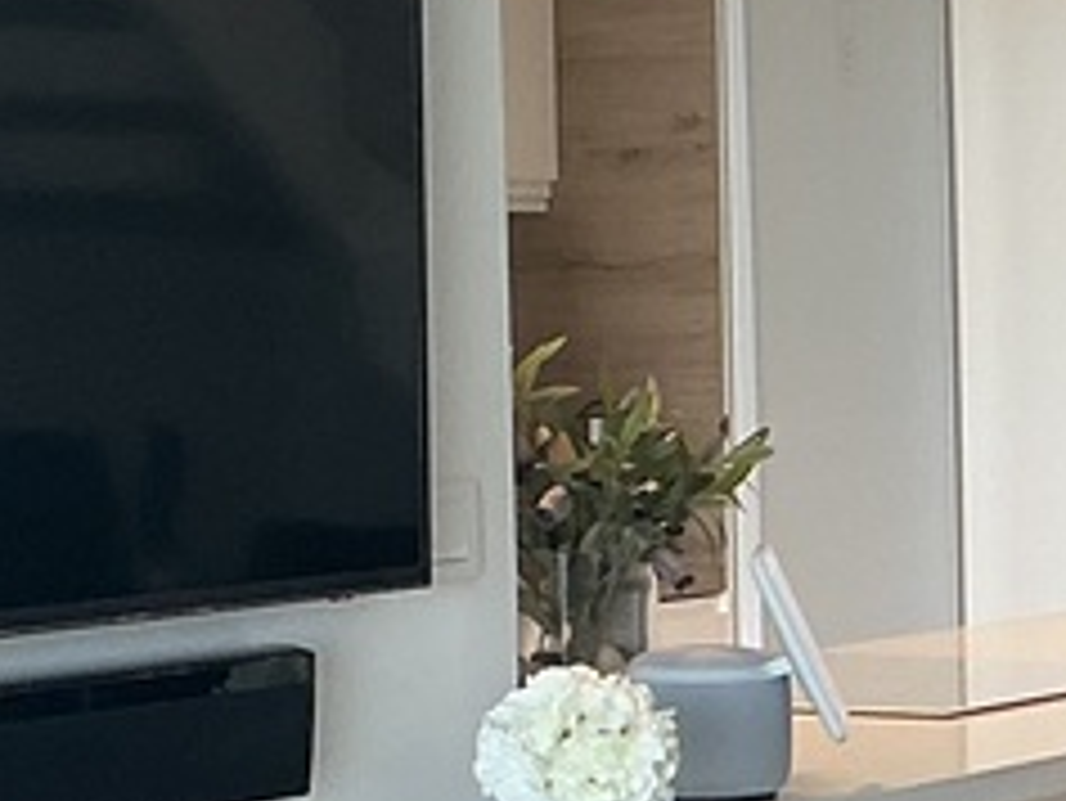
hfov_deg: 12.5
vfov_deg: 9.8
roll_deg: -0.4
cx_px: 1529
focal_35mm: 151
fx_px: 4652
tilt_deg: -6.7
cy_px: 724
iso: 40
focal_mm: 3
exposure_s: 1/50
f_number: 1.8
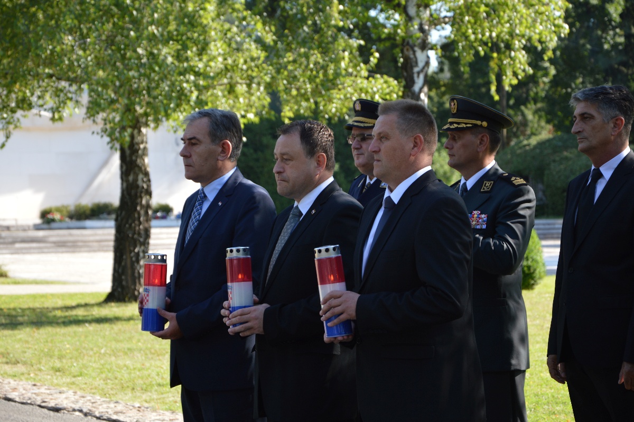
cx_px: 317
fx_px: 2244
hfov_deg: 16.1
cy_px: 211
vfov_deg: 10.7
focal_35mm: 128
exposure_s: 1/125
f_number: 5.6
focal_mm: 85
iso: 140
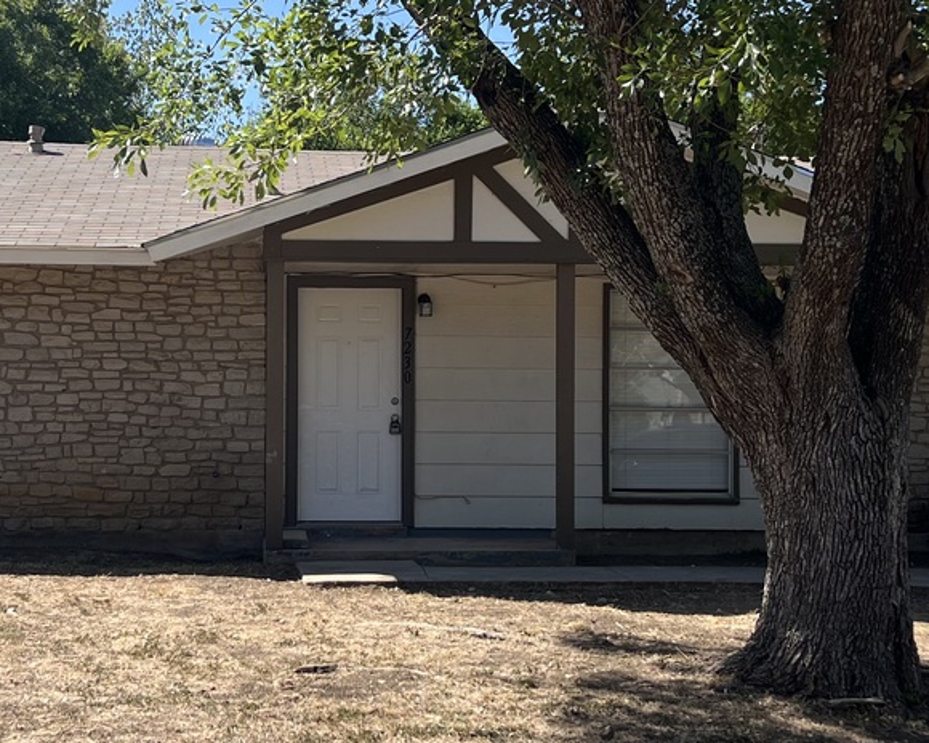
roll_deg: -0.3
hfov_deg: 30.0
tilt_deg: +0.7
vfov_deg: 24.2
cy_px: 372
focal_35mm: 63
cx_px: 394
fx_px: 1732
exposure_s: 1/2915
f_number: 1.5
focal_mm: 5.7
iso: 50
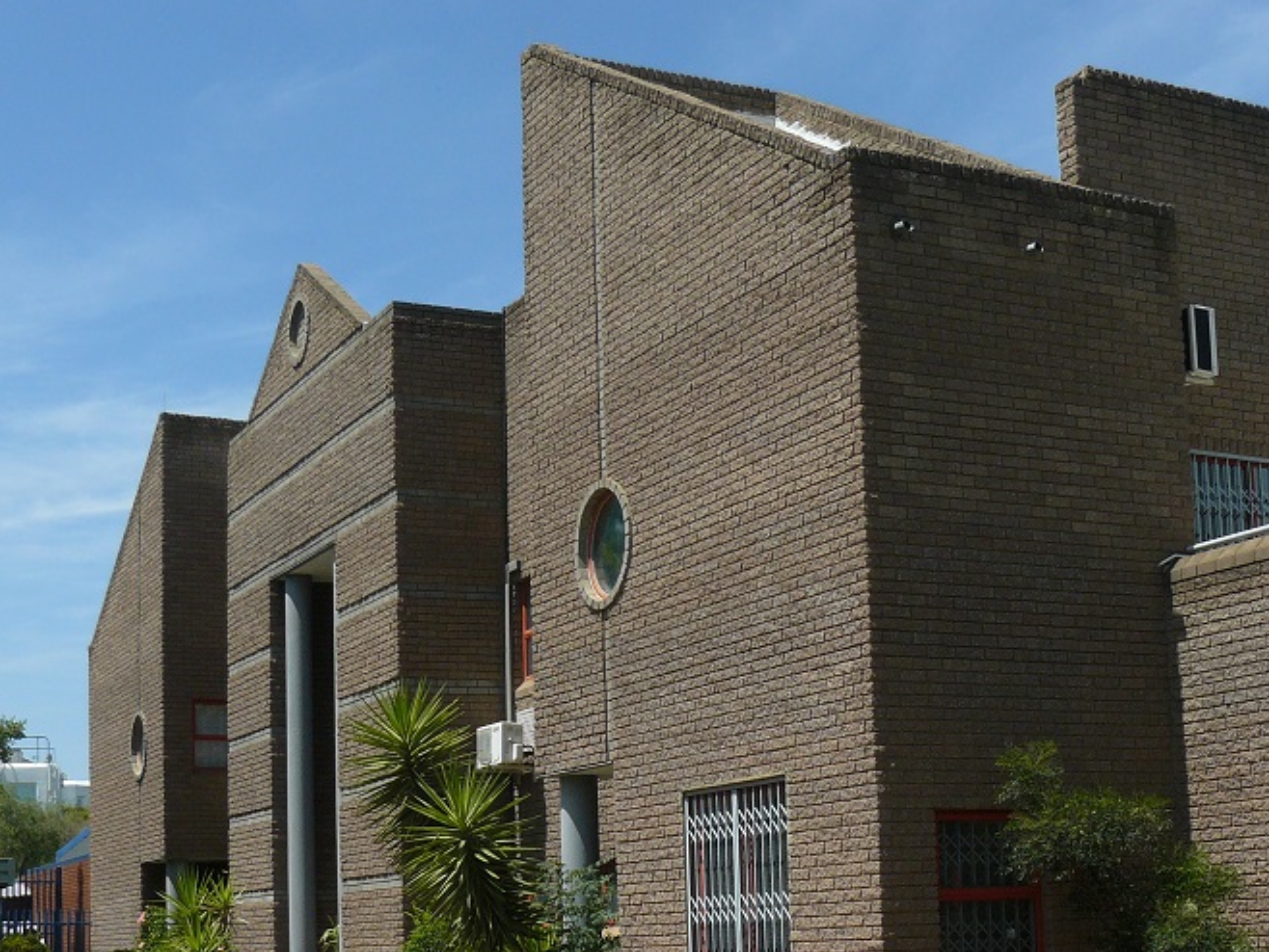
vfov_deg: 25.8
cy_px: 723
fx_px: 2054
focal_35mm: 56
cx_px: 773
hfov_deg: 34.2
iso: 100
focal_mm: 6
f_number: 5.6
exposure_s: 1/400
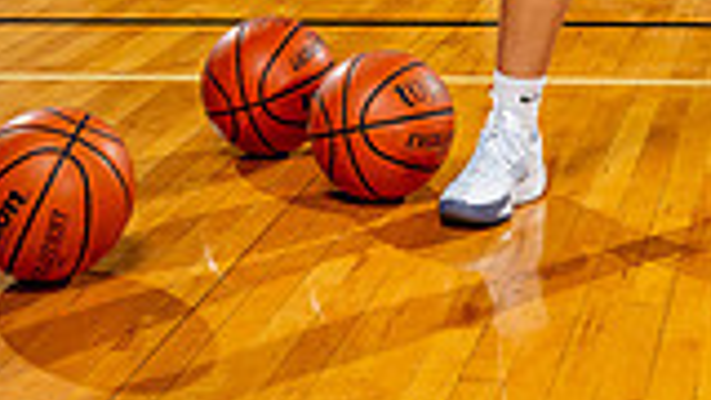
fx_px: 2112
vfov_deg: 9.7
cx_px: 613
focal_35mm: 112
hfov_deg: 18.8
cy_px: -533
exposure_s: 1/250
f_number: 5.6
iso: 320
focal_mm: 38
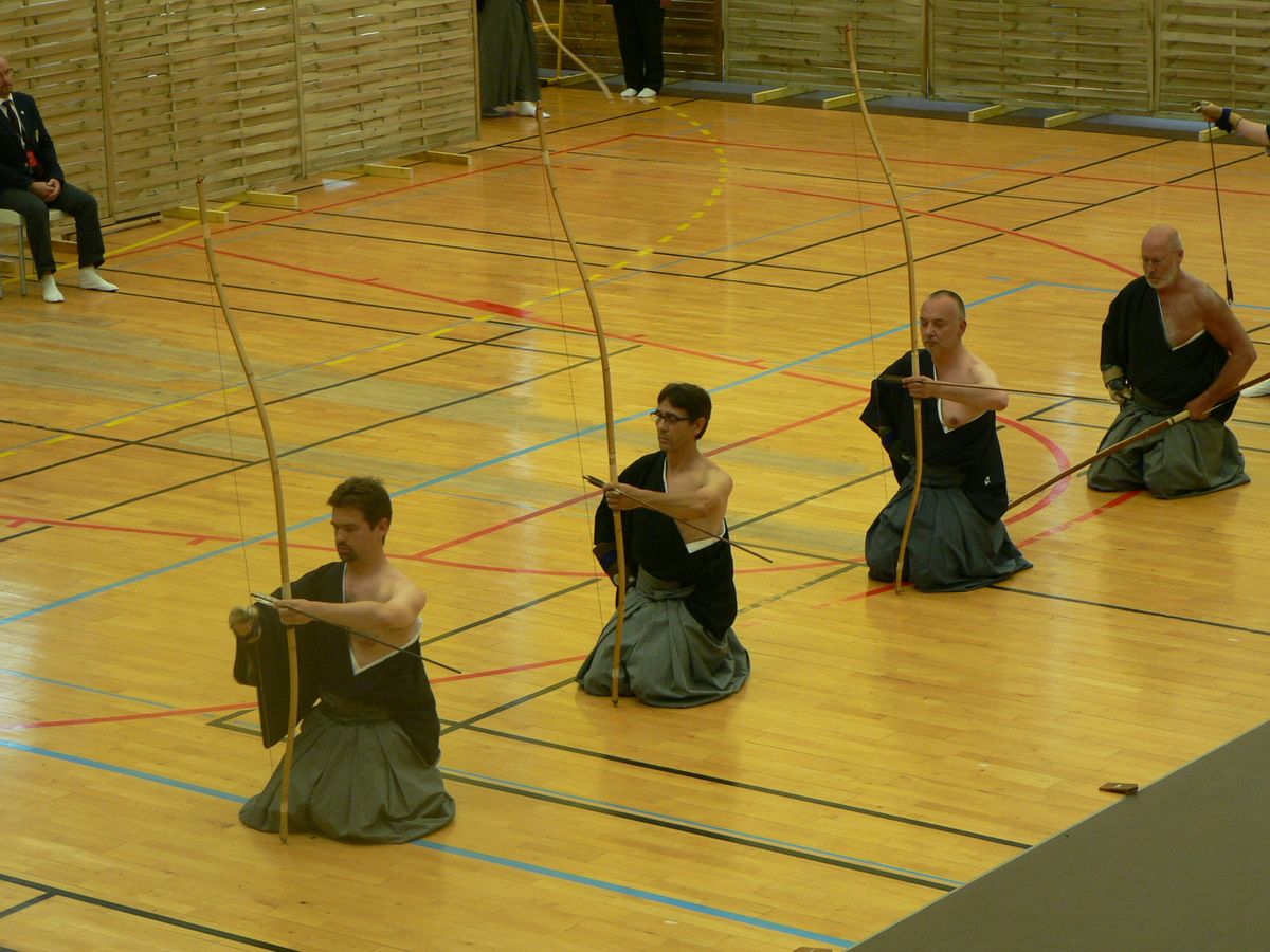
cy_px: 476
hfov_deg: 18.5
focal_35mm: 106
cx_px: 635
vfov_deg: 14.0
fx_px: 3889
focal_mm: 17.7
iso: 150
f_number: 3.2
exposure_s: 1/30
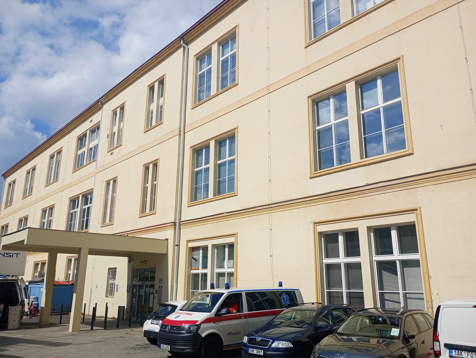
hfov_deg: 63.4
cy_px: 179
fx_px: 386
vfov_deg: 49.9
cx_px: 238
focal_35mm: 28
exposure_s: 1/1721
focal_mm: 4.27
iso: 101
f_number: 1.8
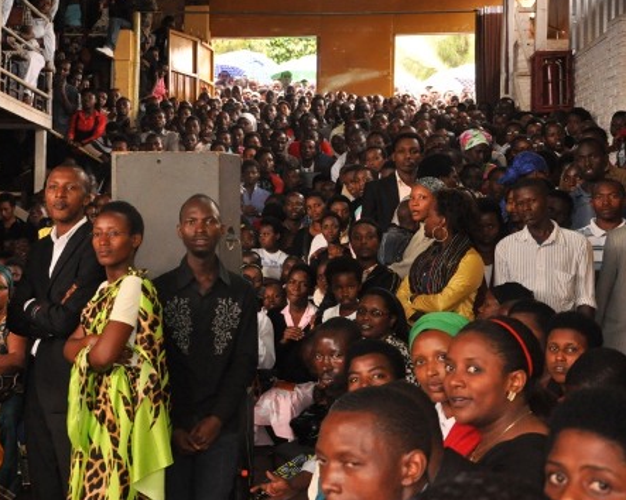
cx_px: 198
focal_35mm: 65
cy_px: 213
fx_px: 1204
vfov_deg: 23.5
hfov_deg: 28.9
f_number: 5
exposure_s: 1/80
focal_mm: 32
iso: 2000
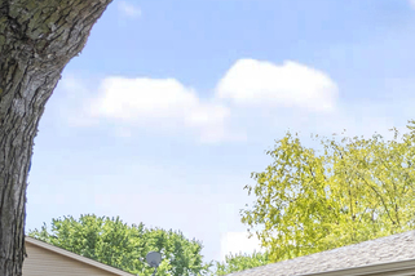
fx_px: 1107
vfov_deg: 14.1
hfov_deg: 17.0
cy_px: 267
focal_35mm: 96
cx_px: 773
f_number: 10
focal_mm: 19
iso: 200
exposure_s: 1/30
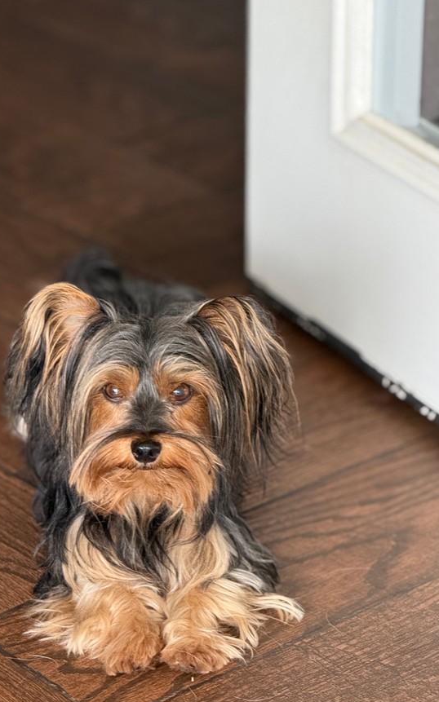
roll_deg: +0.1
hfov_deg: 8.8
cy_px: 391
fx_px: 2853
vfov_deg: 14.0
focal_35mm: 149
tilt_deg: -26.2
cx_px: 166
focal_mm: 15.66
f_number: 2.8
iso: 320
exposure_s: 1/99
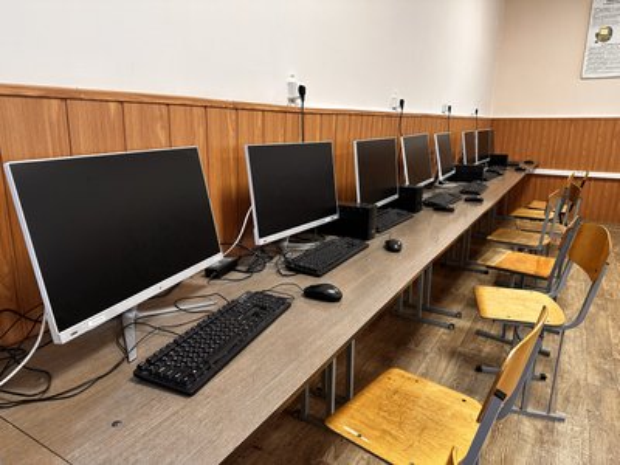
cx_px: 310
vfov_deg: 56.8
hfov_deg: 71.6
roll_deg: -0.5
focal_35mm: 24
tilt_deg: -13.7
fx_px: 430
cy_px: 232
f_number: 1.78
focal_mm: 6.86
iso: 125
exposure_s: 1/50
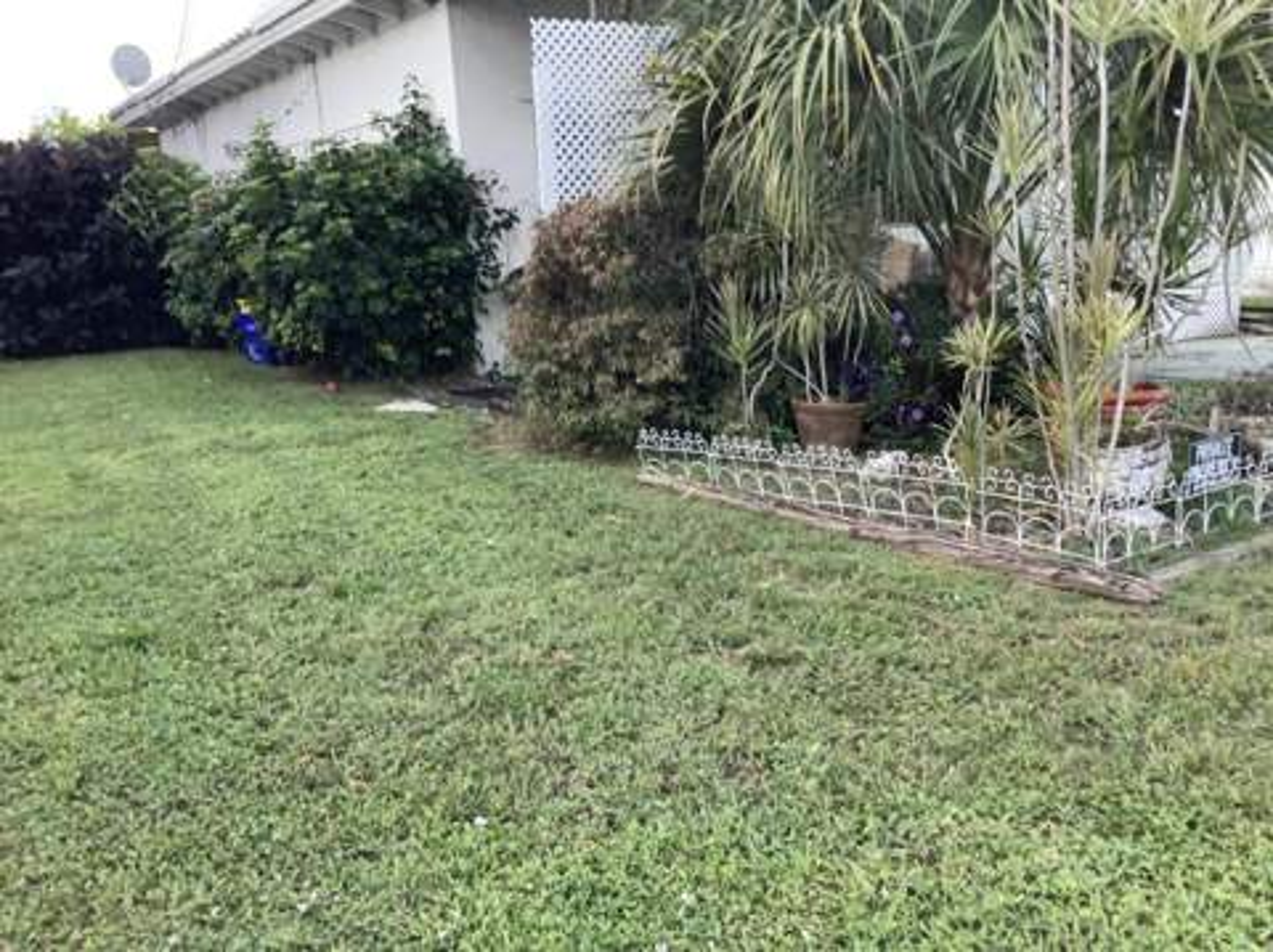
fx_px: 1139
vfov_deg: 45.4
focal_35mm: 31
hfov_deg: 58.4
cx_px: 636
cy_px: 476
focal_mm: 3.3
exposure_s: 1/120
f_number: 2.4
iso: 25
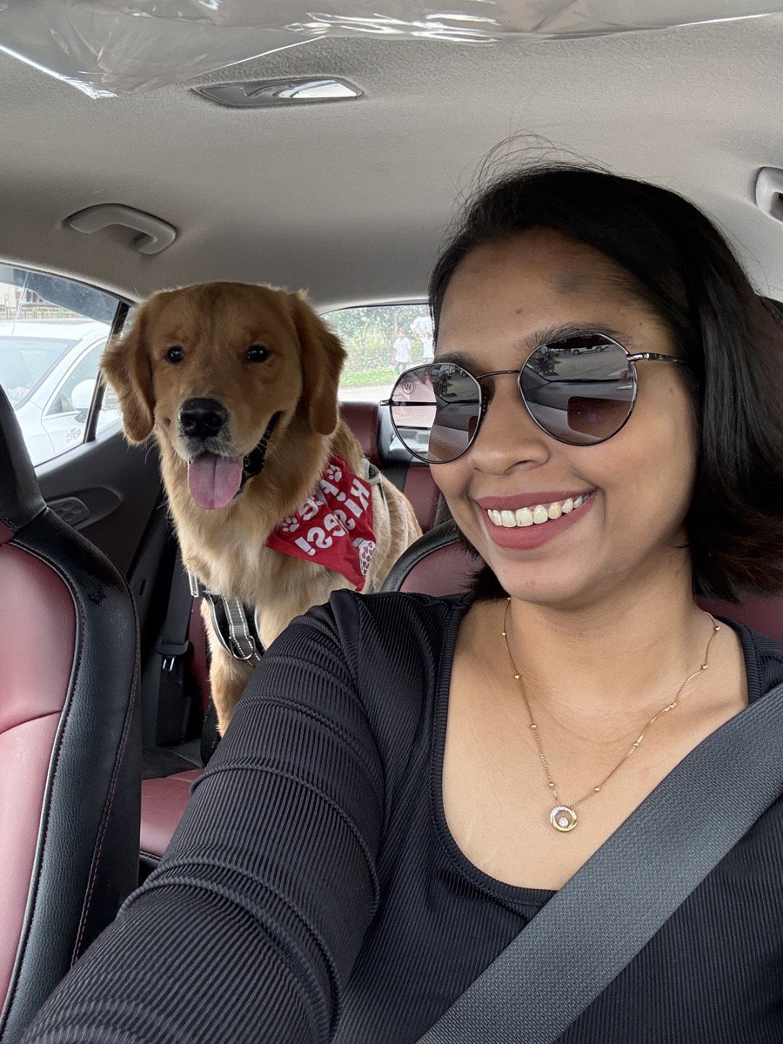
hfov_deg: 46.8
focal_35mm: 30
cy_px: 522
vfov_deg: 60.0
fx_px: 905
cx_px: 392
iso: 80
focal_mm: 2.69
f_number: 1.9
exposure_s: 1/60
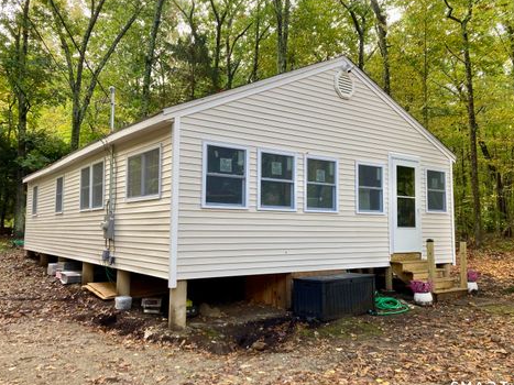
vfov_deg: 46.8
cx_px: 258
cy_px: 190
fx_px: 445
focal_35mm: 30
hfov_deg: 60.0
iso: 64
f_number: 1.8
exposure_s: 1/121
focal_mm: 3.99
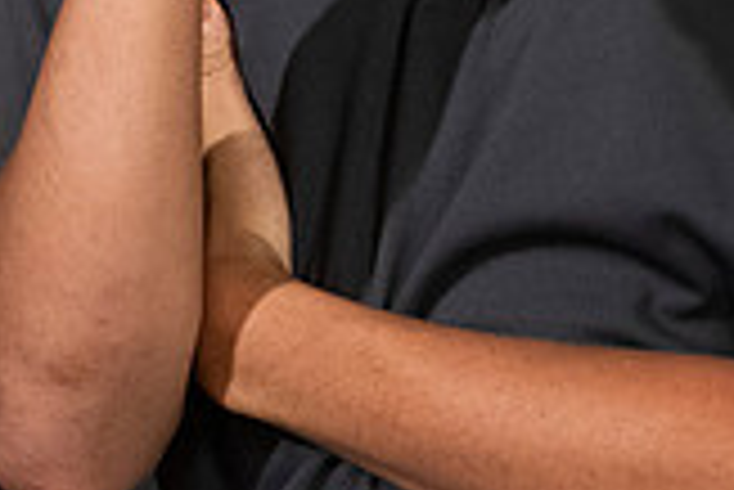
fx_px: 17978
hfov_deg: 2.3
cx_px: 343
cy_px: -339
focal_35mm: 881
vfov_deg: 1.6
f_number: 6.3
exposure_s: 1/125
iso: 5000
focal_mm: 200
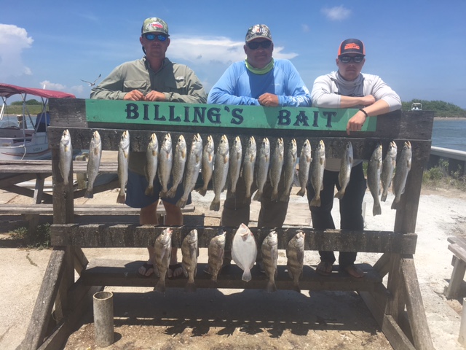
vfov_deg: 48.2
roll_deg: +0.5
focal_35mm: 29
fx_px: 390
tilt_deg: -7.2
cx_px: 233
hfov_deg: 61.7
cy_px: 175
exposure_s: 1/1789
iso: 25
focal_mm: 4.15
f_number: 2.2
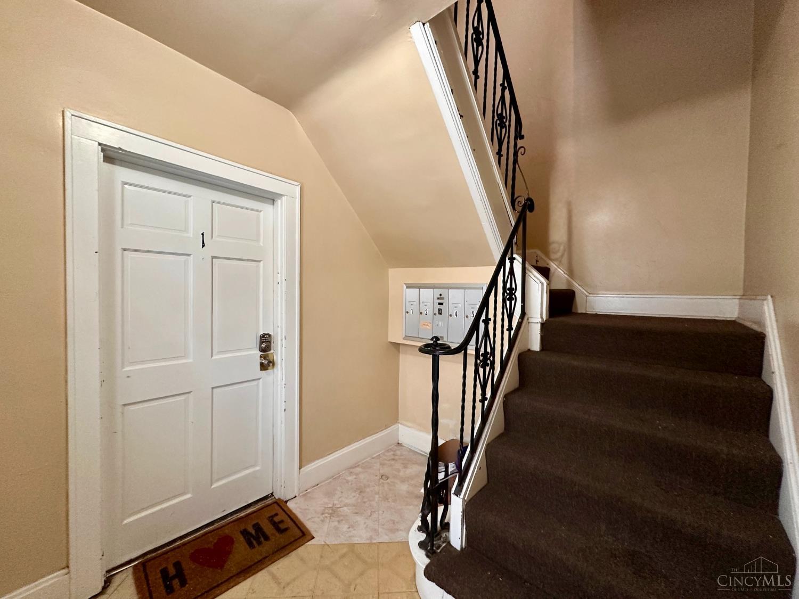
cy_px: 300
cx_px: 400
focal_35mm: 14
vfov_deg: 85.7
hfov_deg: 102.1
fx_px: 323
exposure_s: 1/60
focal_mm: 2.22
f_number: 2.2
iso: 400
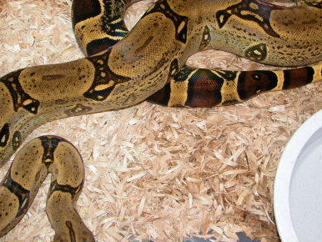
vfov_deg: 25.2
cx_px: 172
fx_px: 540
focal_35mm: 58
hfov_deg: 33.2
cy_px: 103
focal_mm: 8.9
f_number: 2.8
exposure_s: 1/60
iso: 100
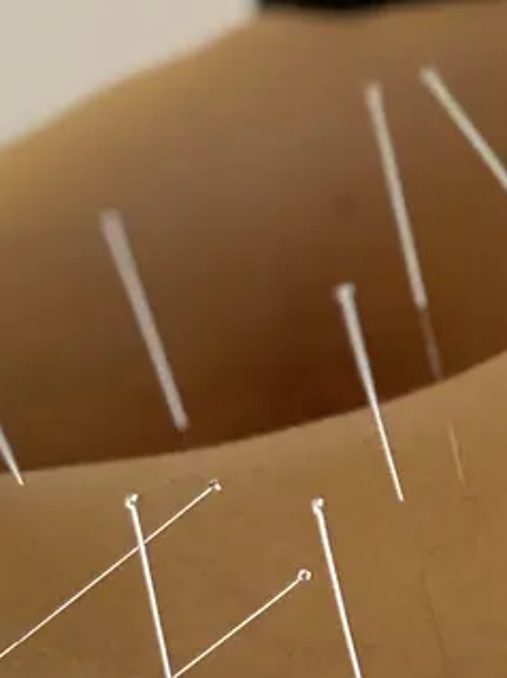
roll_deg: +2.1
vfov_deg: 7.5
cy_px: -85
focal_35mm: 262
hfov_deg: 5.6
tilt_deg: -22.2
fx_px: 5123
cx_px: 584
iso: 200
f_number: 2
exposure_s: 1/120
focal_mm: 6
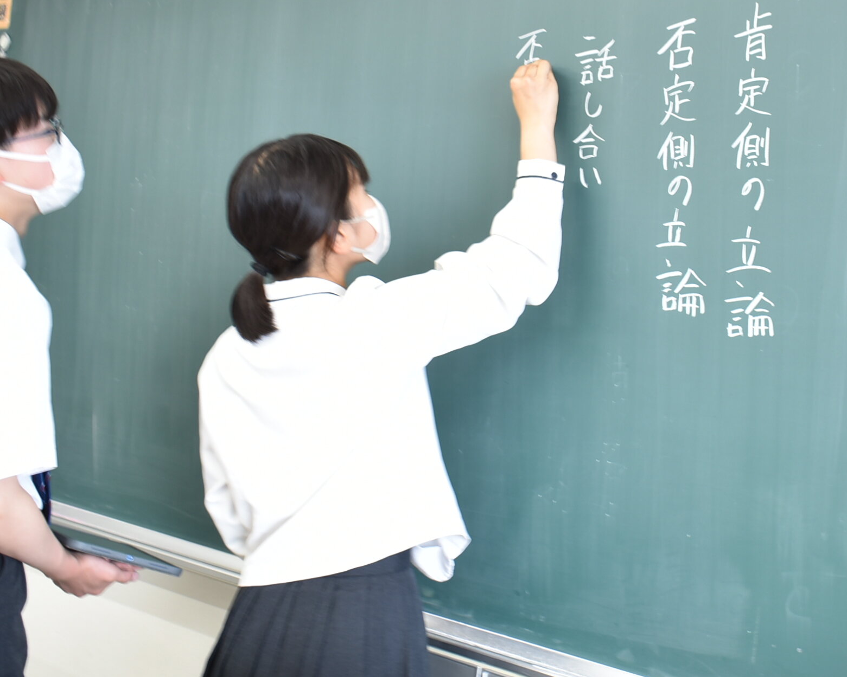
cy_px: 215
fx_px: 1354
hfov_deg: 34.1
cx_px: 620
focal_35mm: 54
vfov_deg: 27.9
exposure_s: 1/13
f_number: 3.8
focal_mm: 20
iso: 125
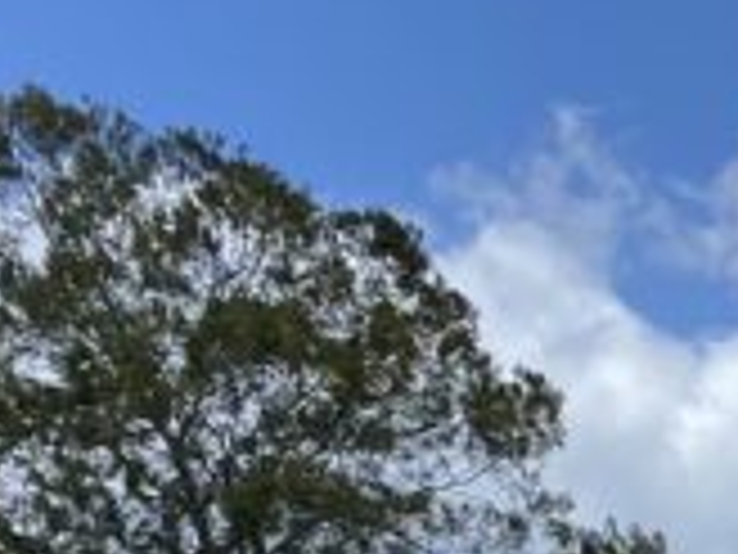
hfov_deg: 10.0
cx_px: 1984
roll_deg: +0.8
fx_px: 3454
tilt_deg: -5.6
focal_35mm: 162
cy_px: 1531
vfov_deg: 8.1
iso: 32
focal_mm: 4.25
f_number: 1.8
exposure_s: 1/2817
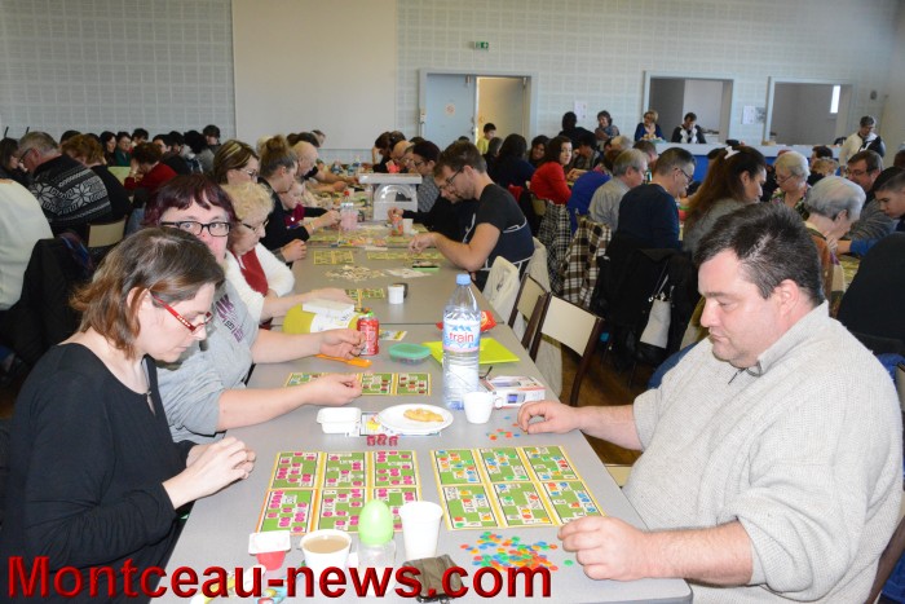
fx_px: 805
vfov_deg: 41.1
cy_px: 302
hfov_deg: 58.7
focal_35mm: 32
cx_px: 452
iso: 6400
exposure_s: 1/200
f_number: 8
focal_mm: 32
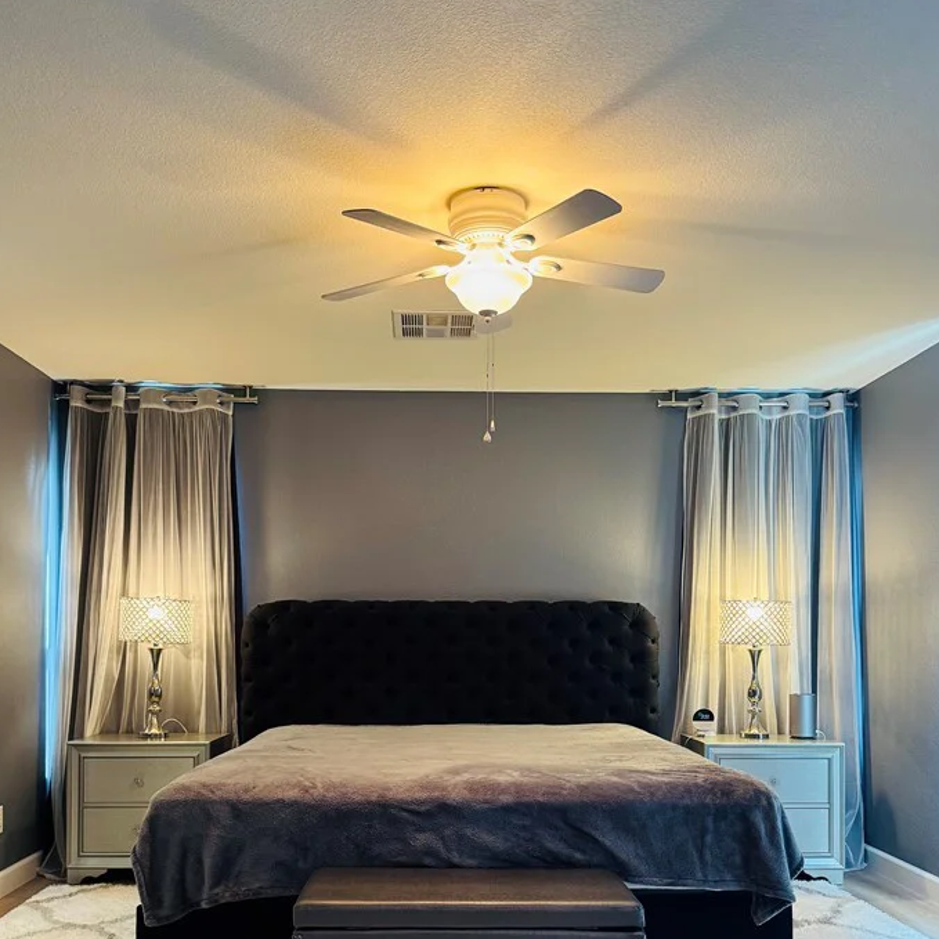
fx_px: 982
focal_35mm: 32
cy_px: 625
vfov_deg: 50.2
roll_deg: +0.1
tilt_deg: +0.7
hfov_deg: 51.1
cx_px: 455
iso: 320
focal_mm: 6.76
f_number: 1.78
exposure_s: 1/60
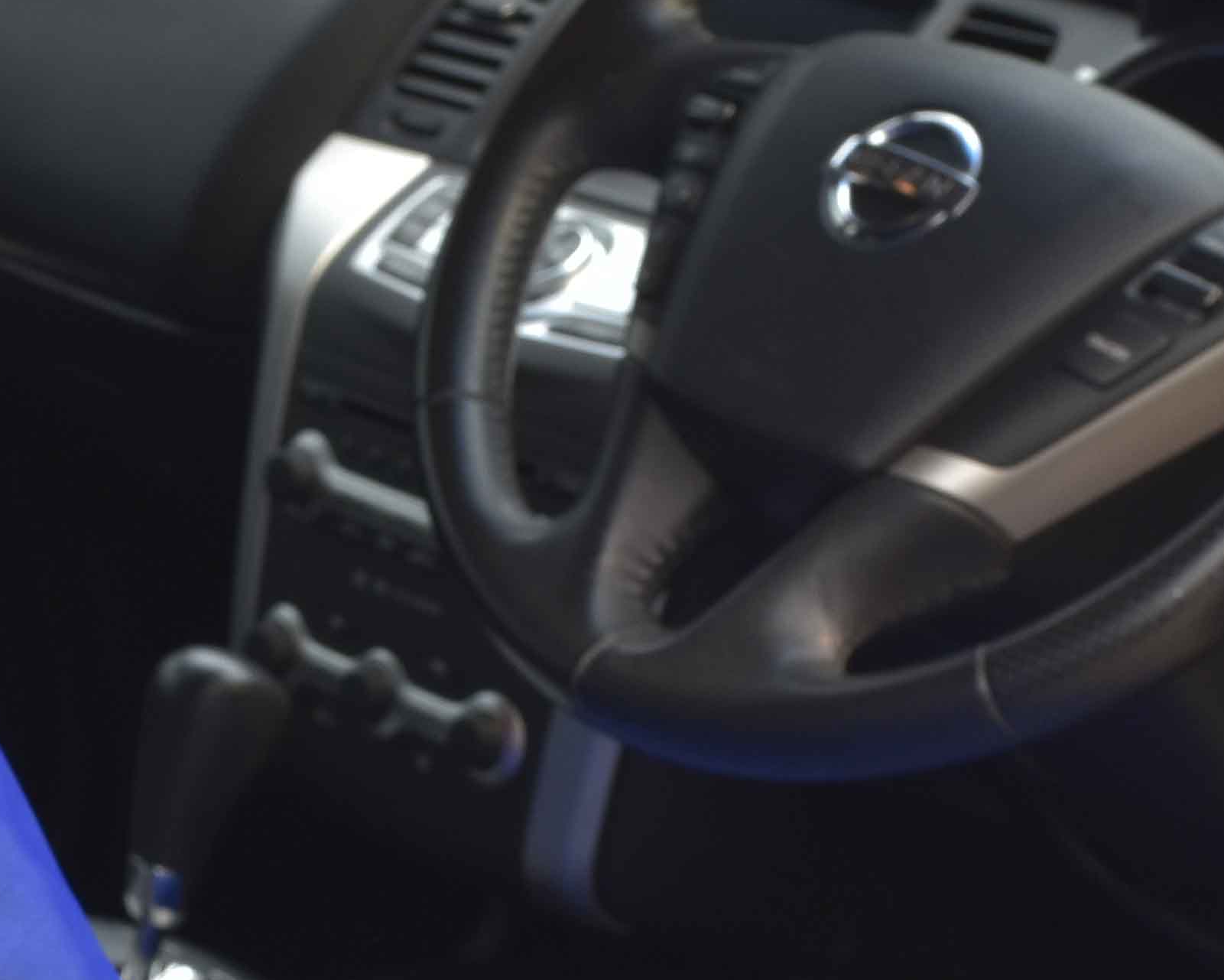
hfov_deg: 17.3
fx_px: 4013
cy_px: 1135
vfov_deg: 13.6
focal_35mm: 111
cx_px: 618
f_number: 10
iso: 400
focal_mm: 21
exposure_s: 1/200
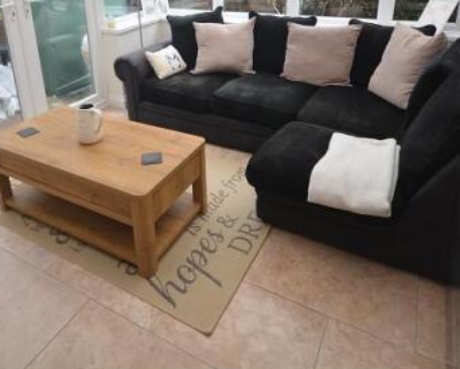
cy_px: 79
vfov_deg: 50.3
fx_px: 368
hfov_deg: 63.5
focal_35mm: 27
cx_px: 186
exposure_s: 1/80
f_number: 4.5
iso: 400
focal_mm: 10
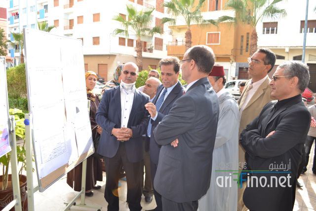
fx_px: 237
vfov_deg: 47.9
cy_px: 106
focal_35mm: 27
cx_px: 158
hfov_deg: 67.4
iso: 100
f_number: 5
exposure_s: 1/200
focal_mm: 18
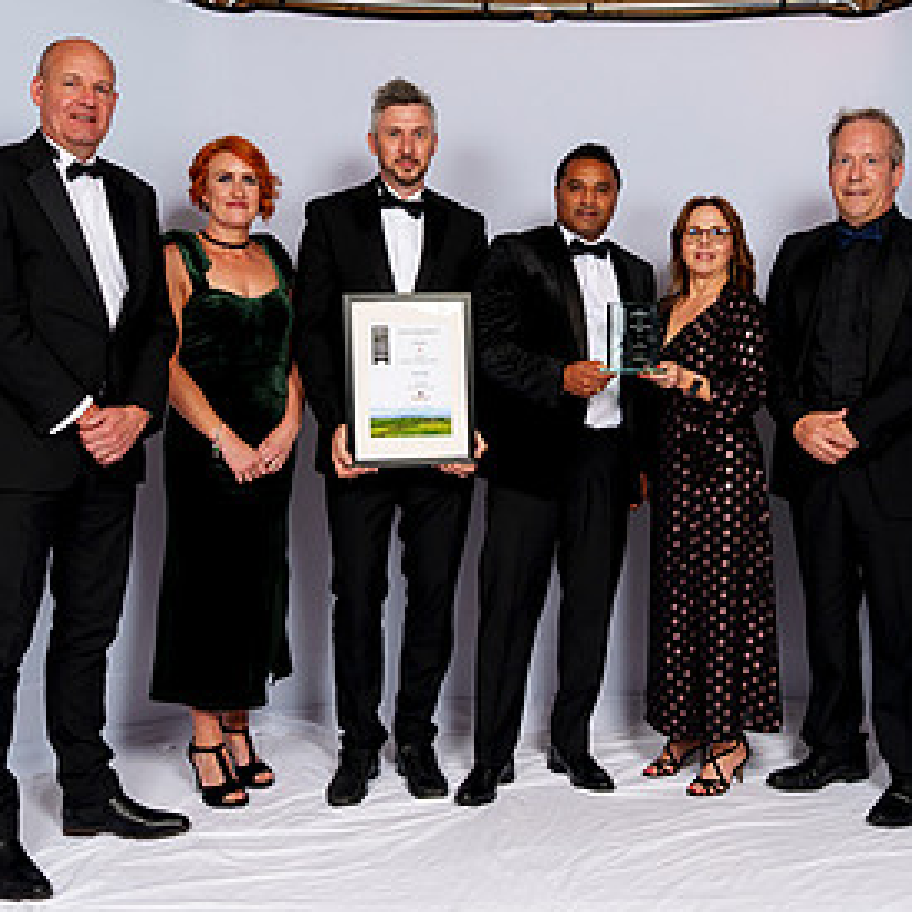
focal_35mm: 44
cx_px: 557
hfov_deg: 38.2
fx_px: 1312
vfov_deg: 38.3
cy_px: 403
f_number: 8
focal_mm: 24
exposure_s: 1/125
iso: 100
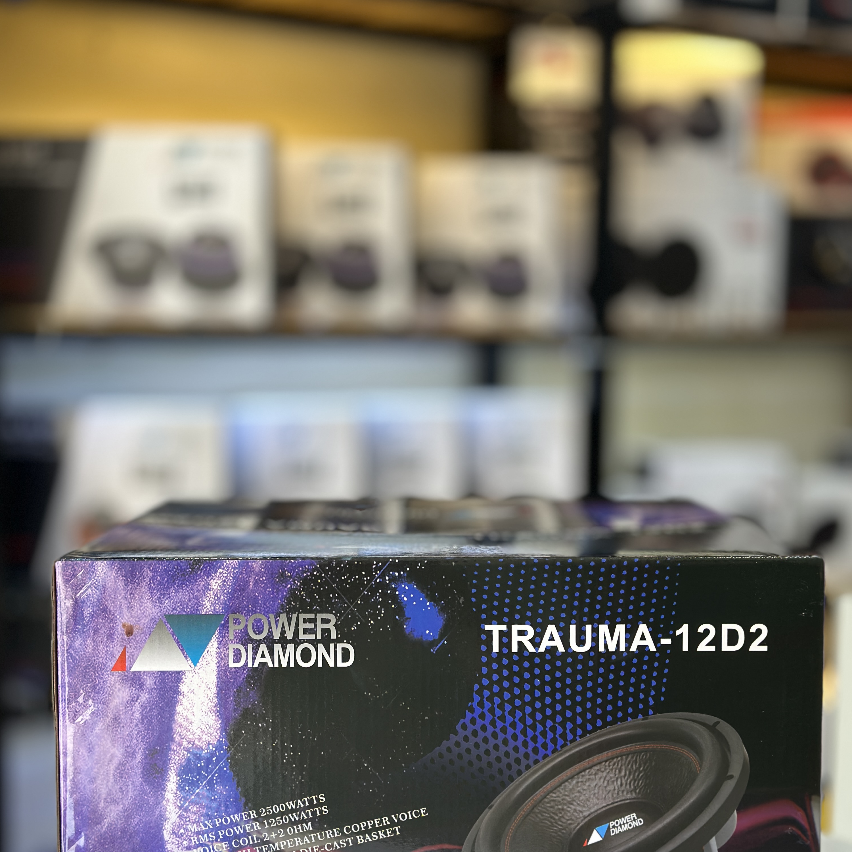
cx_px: 428
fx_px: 1587
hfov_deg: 30.0
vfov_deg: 29.9
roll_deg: -1.4
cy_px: 526
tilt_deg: -7.3
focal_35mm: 57
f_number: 1.78
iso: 64
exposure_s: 1/143
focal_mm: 6.86
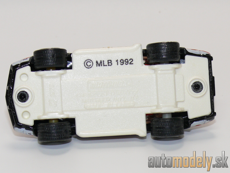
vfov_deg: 11.6
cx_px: 115
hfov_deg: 15.4
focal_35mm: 128
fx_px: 850
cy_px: 86
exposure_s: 1/30
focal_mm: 15.2
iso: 100
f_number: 4
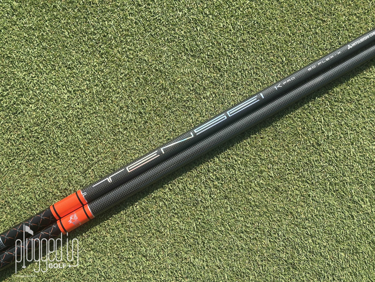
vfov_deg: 30.3
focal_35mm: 48
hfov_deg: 39.7
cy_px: 141
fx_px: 520
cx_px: 188
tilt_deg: -80.4
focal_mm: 6.86
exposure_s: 1/2114
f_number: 1.78
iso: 64
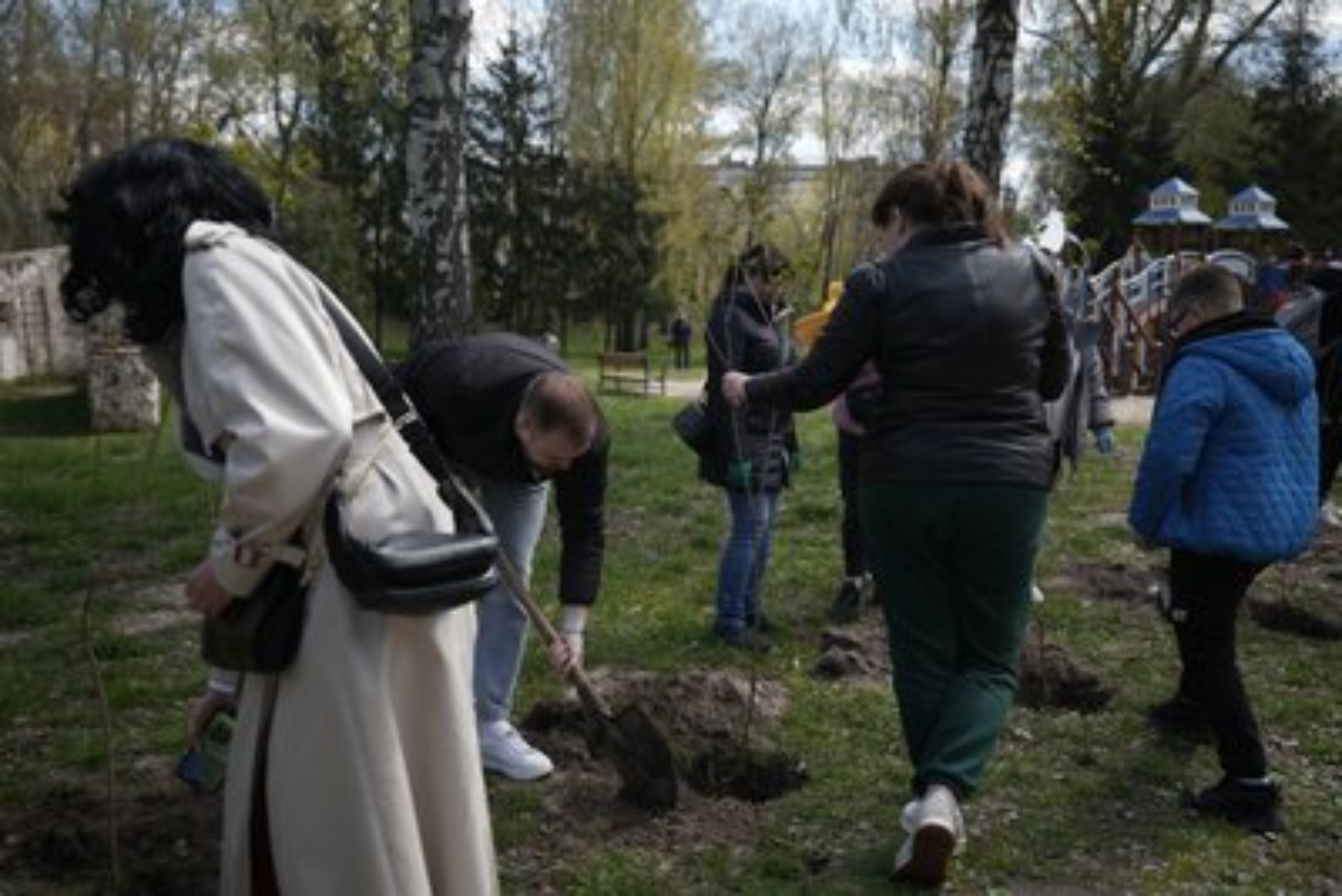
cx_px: 671
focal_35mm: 32
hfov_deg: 58.7
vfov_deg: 41.1
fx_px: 1193
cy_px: 448
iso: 160
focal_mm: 32
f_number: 2.8
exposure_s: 1/160
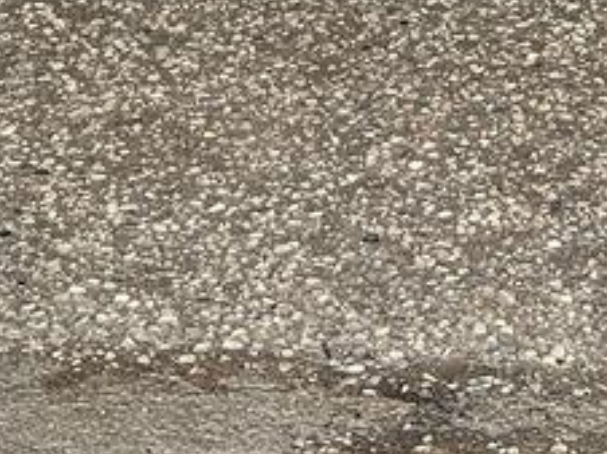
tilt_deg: -10.1
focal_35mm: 136
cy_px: -591
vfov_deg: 9.8
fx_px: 2382
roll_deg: -0.8
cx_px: 618
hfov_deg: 14.3
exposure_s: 1/121
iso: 80
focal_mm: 6.86
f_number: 1.78
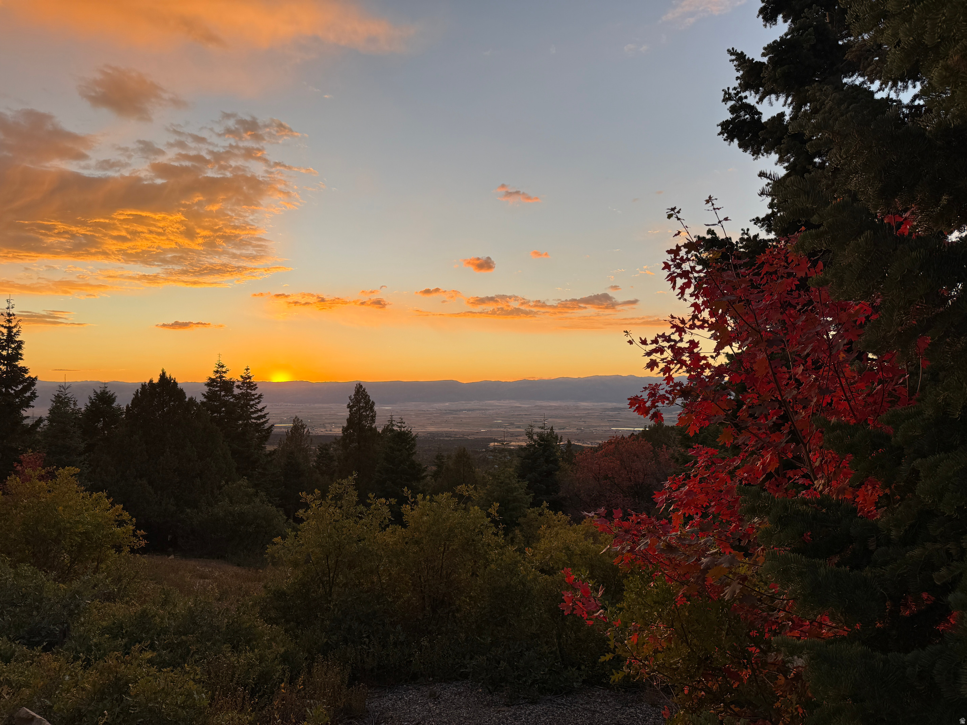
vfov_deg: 56.8
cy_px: 362
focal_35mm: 24
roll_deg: -0.7
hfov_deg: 71.6
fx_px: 670
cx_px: 484
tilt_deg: +2.2
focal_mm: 6.76
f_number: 1.78
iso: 100
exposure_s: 1/689
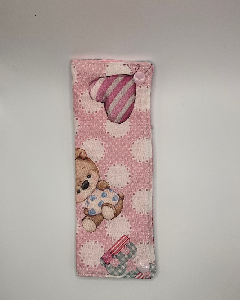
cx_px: 123
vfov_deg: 55.6
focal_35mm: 32
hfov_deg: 45.8
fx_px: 284
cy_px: 164
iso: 25
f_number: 1.8
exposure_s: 1/425
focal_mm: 3
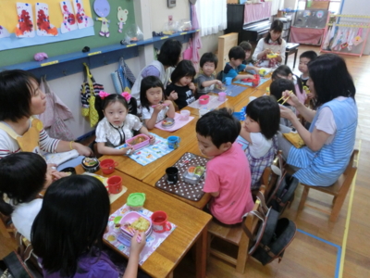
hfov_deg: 71.6
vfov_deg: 56.8
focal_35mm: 24
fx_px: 257
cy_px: 139
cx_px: 185
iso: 640
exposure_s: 1/125
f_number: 3
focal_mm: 4.24
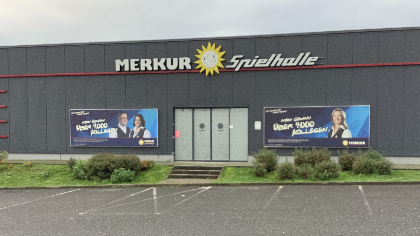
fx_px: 457
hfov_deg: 49.4
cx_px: 220
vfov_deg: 28.9
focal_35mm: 41
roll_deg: +0.0
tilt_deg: -2.1
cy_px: 152
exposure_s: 1/100
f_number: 2.4
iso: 40
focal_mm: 3.3
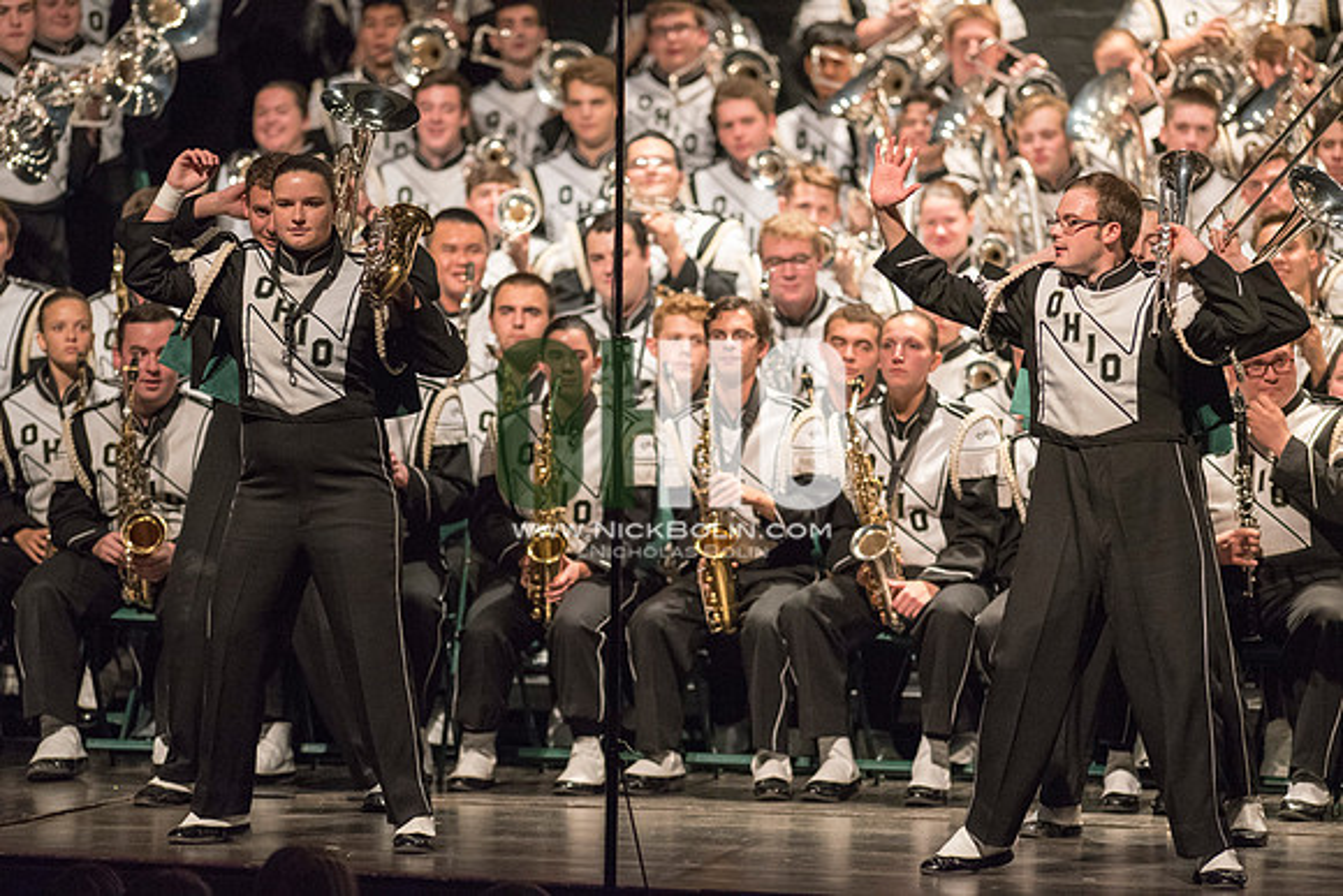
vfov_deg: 4.6
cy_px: 448
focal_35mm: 300
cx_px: 672
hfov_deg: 6.9
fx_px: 11194
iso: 4000
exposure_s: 1/500
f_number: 2.8
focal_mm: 300
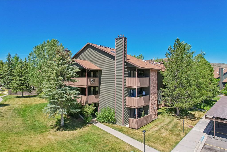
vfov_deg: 57.2
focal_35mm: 22
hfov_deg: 78.6
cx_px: 114
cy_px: 76
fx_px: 139
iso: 110
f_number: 2.8
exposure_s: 1/60
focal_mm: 8.4
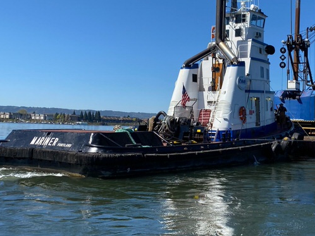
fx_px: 427
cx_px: 238
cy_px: 55
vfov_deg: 30.3
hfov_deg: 39.3
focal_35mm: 47
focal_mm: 4.25
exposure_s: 1/2688
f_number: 1.8
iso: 32
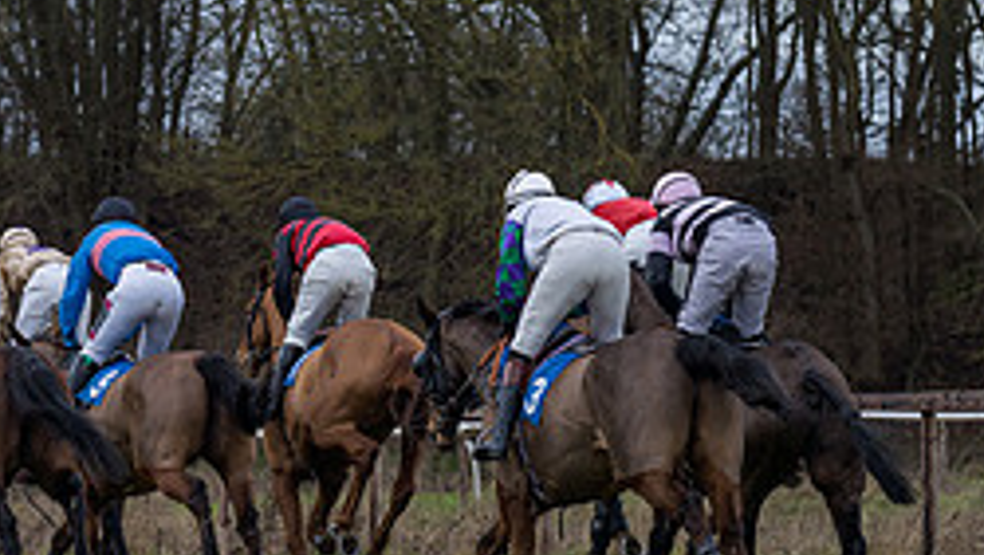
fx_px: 10104
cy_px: 315
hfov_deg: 5.6
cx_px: 298
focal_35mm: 387
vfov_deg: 3.1
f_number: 4.5
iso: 400
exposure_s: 1/1600
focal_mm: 135
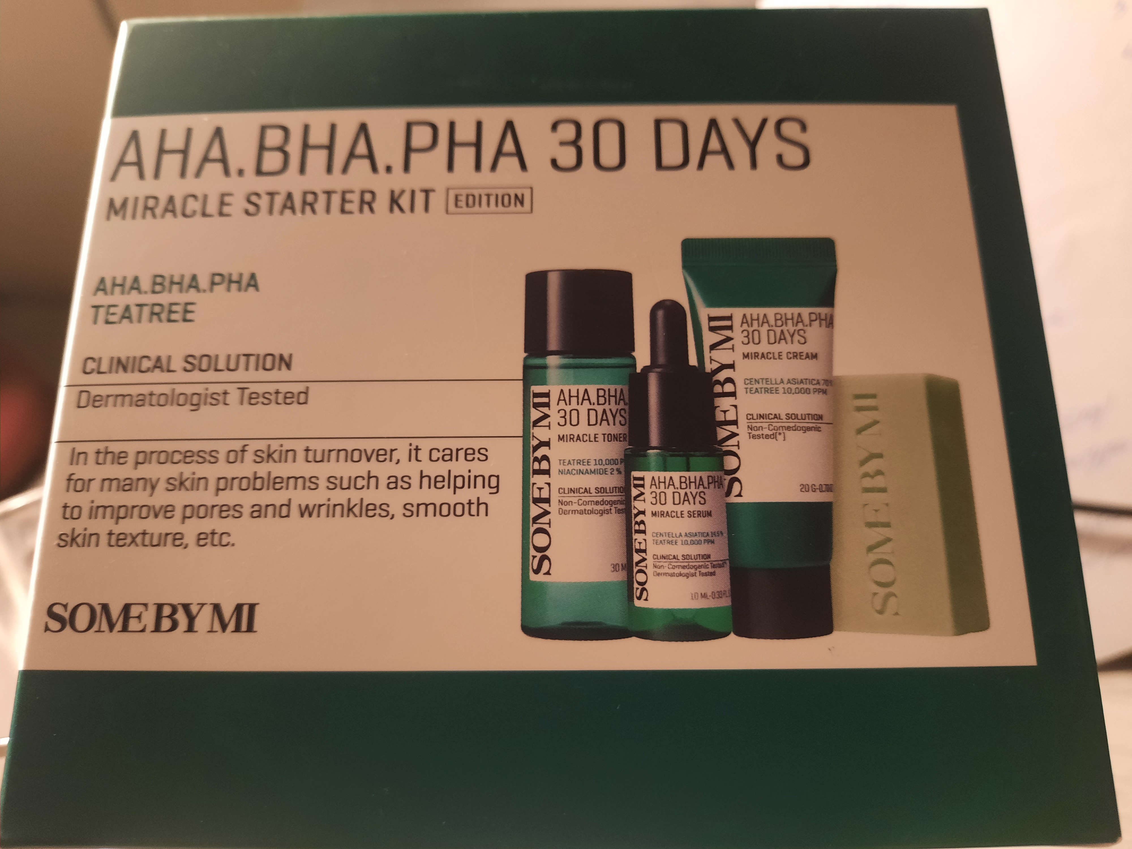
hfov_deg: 69.4
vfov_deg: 54.9
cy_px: 424
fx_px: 818
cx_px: 566
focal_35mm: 25
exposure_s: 1/50
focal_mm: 4.6
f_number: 2
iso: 320
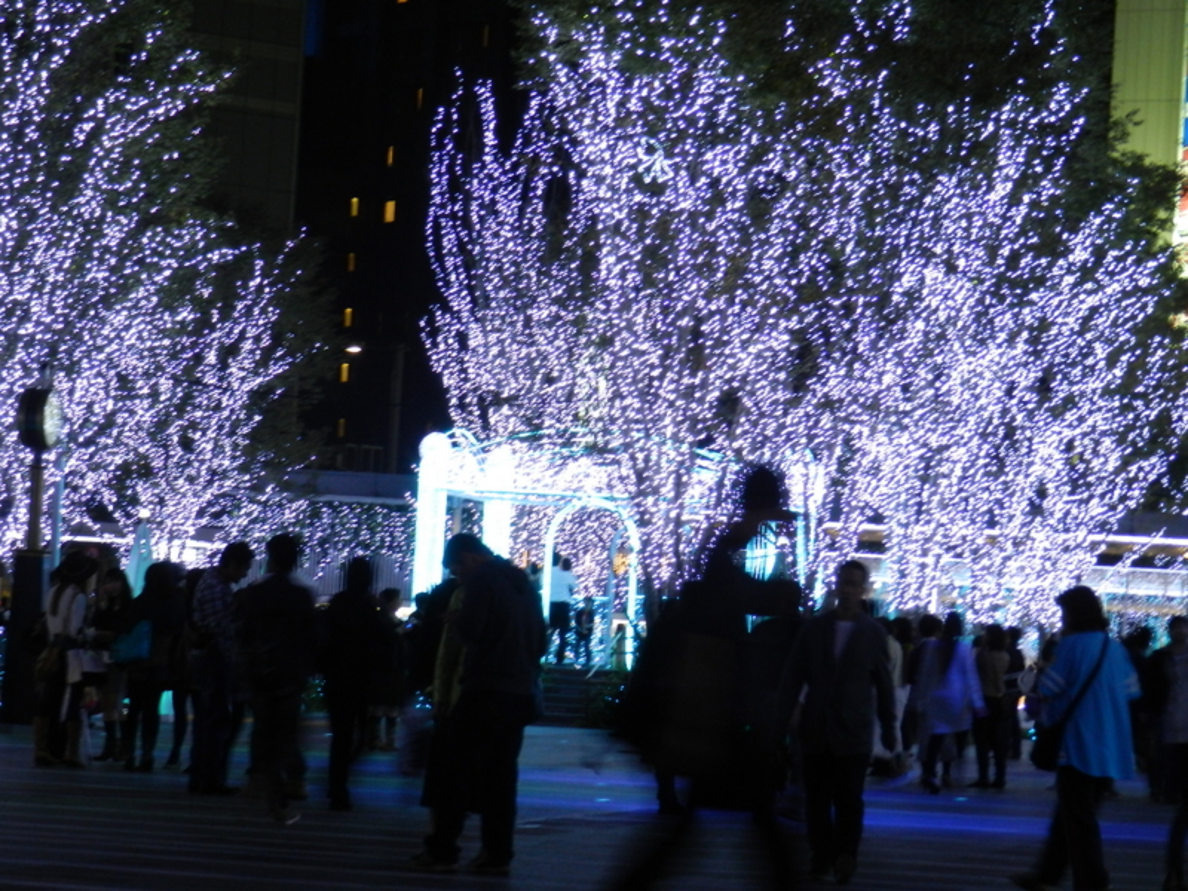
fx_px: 4462
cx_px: 594
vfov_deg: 11.4
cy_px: 446
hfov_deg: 15.2
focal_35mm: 130
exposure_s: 1/10
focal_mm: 23.1
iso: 400
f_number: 5
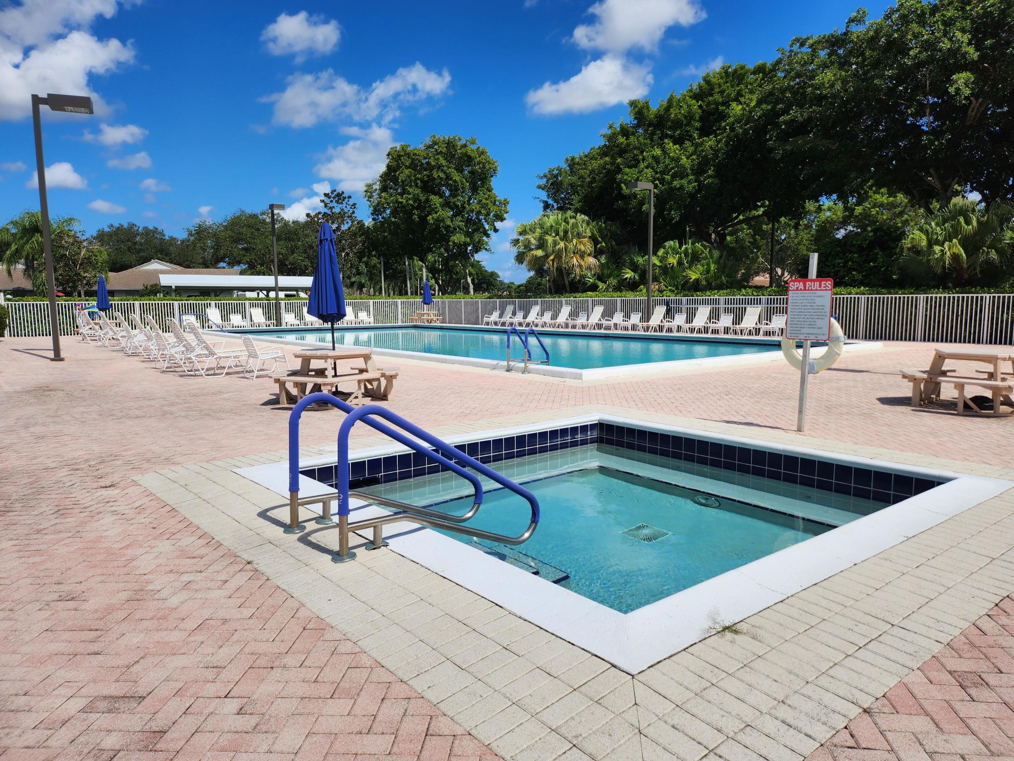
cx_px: 507
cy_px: 380
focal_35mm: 24
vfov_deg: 56.8
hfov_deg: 71.6
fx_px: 703
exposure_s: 1/6218
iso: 50
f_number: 1.8
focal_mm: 5
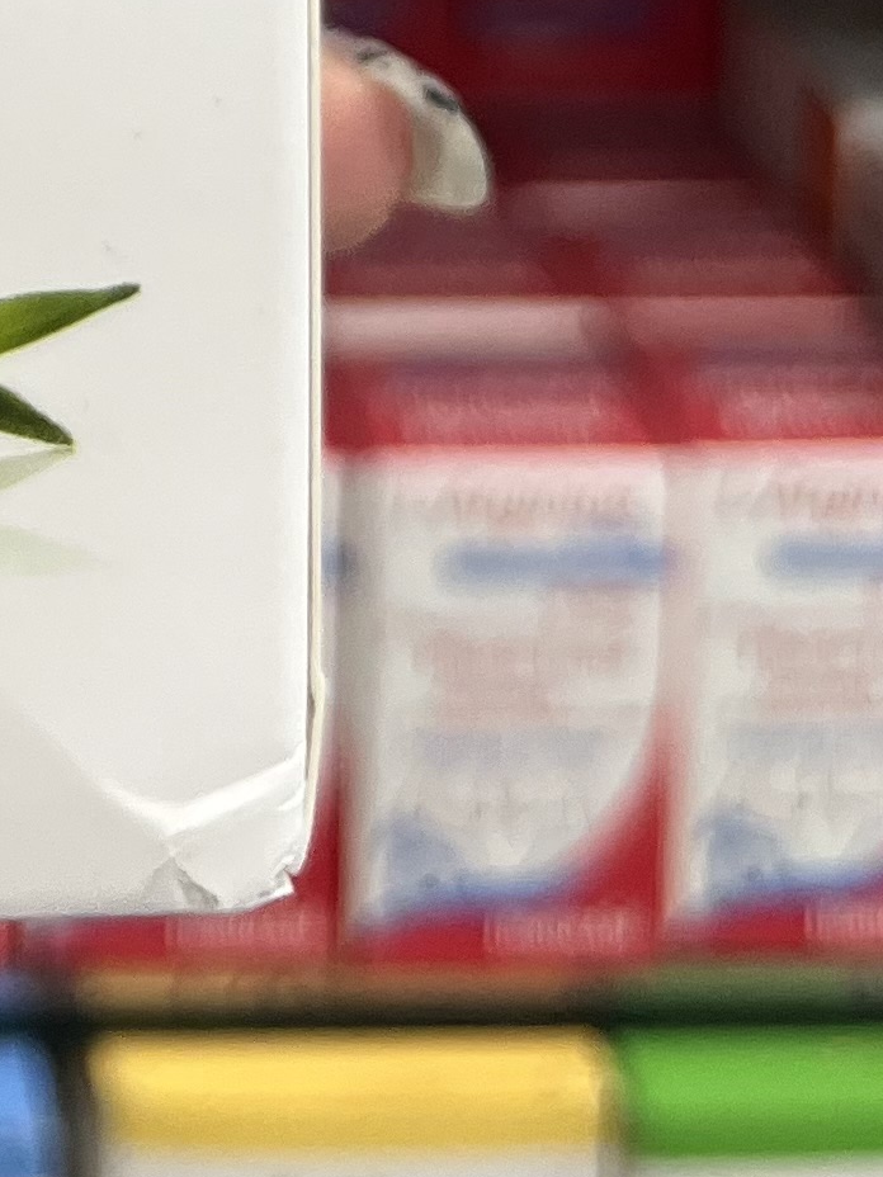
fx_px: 3843
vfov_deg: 15.4
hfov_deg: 12.4
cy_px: -845
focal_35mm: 113
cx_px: -497
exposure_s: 1/100
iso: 100
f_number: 1.6
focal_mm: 5.1
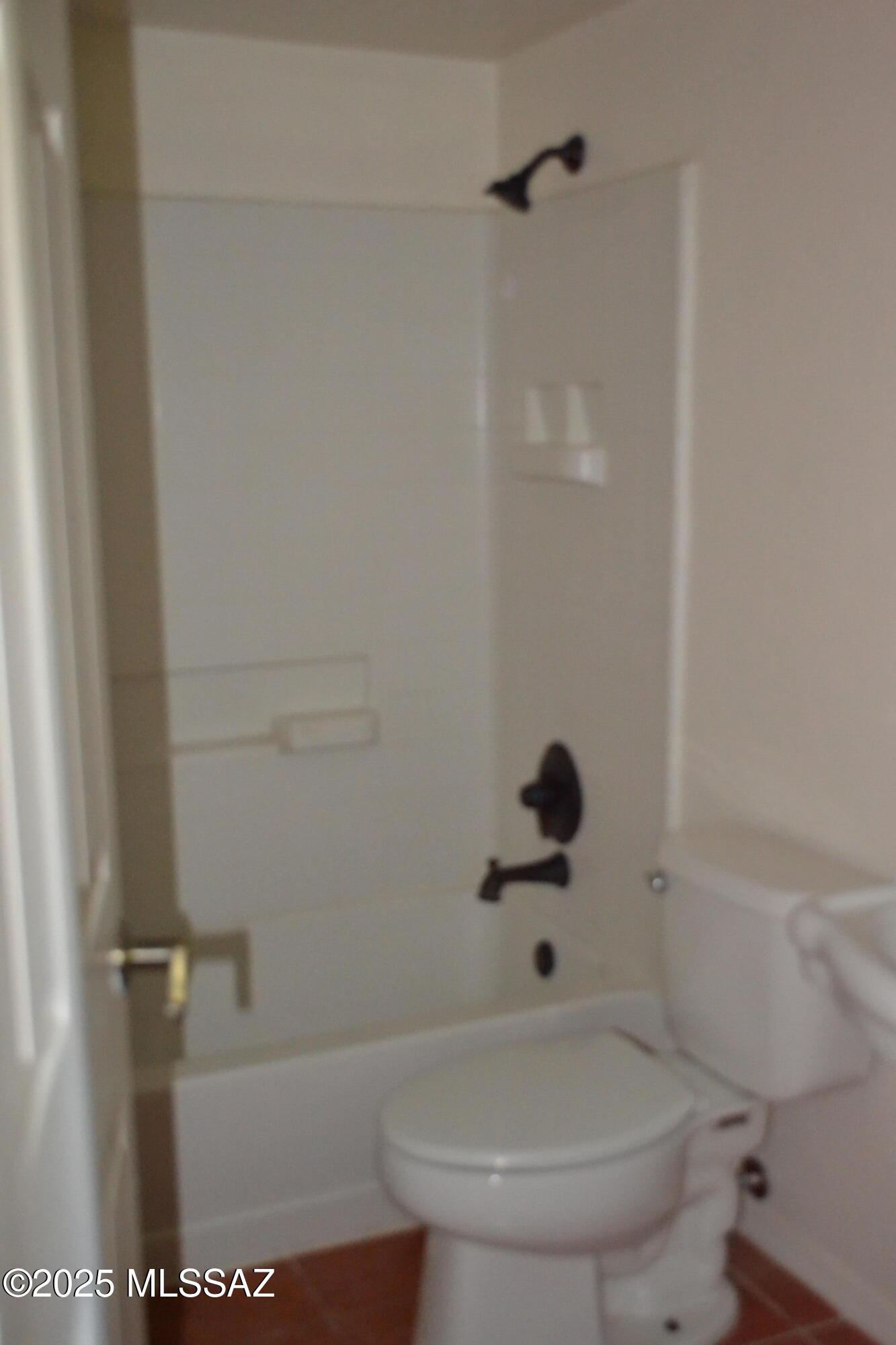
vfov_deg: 53.1
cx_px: 448
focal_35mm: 36
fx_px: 1344
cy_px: 672
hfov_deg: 36.9
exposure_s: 1/60
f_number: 4
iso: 3200
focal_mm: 24
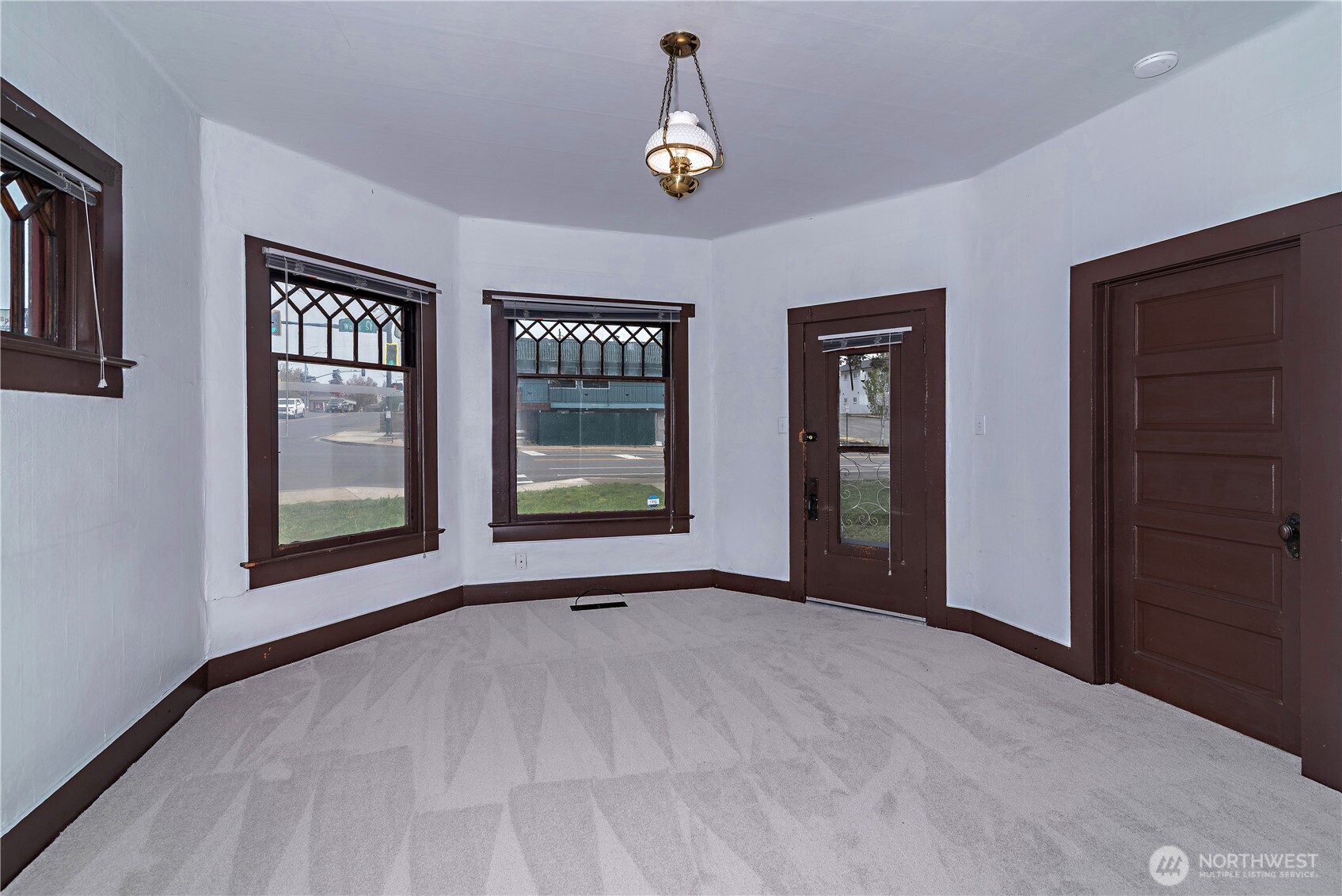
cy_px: 448
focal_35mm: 16
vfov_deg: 73.8
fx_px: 597
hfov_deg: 96.7
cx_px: 671
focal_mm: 16
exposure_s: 1/200
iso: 200
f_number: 10
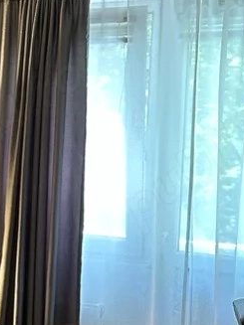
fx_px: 922
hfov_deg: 13.3
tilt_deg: -2.8
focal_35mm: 98
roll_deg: -2.0
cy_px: 182
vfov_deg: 20.0
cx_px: -217
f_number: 1.78
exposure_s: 1/50
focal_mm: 6.86
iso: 320
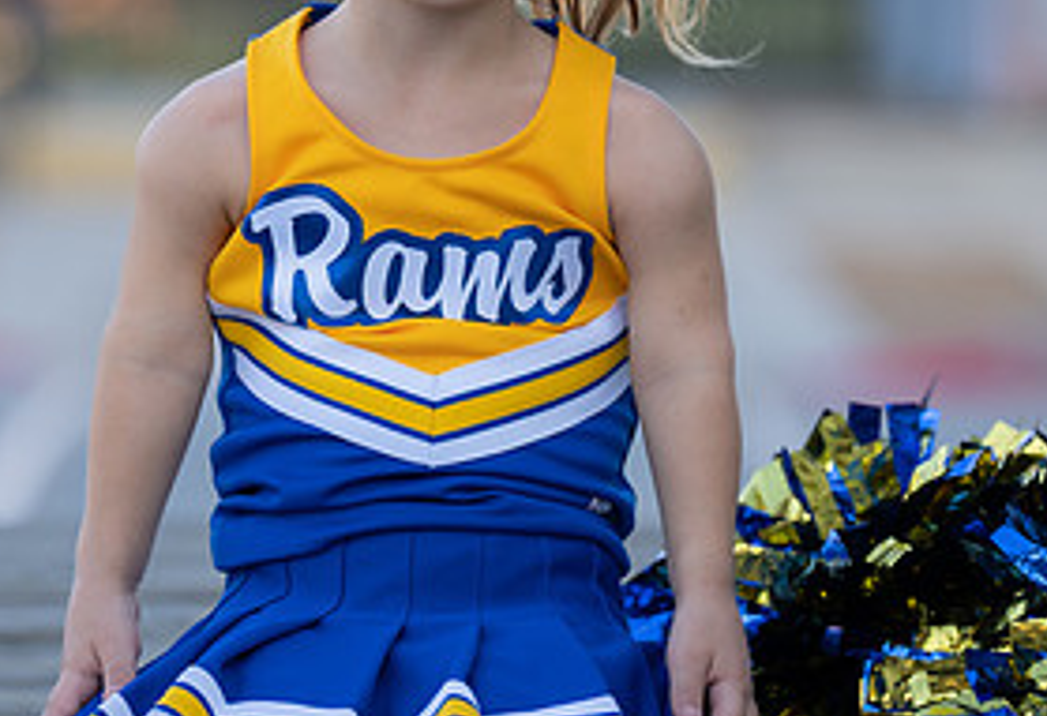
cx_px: 514
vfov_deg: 4.5
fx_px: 9032
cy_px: 137
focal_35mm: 308
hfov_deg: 6.6
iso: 100
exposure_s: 1/320
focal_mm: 144
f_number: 2.8
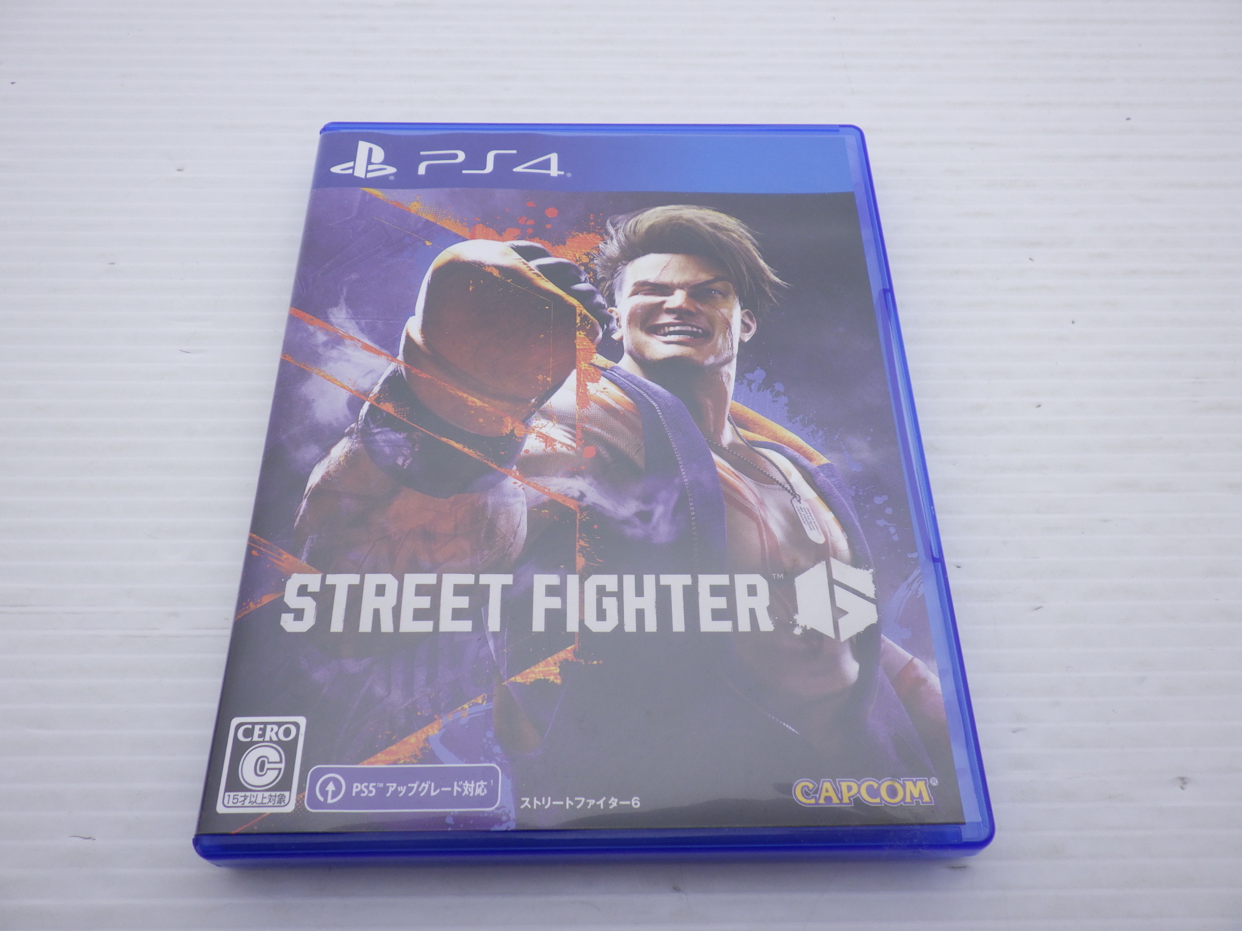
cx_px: 621
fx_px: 1005
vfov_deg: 49.7
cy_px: 466
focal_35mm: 28
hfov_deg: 63.4
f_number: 3.5
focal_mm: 5
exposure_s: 1/160
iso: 125
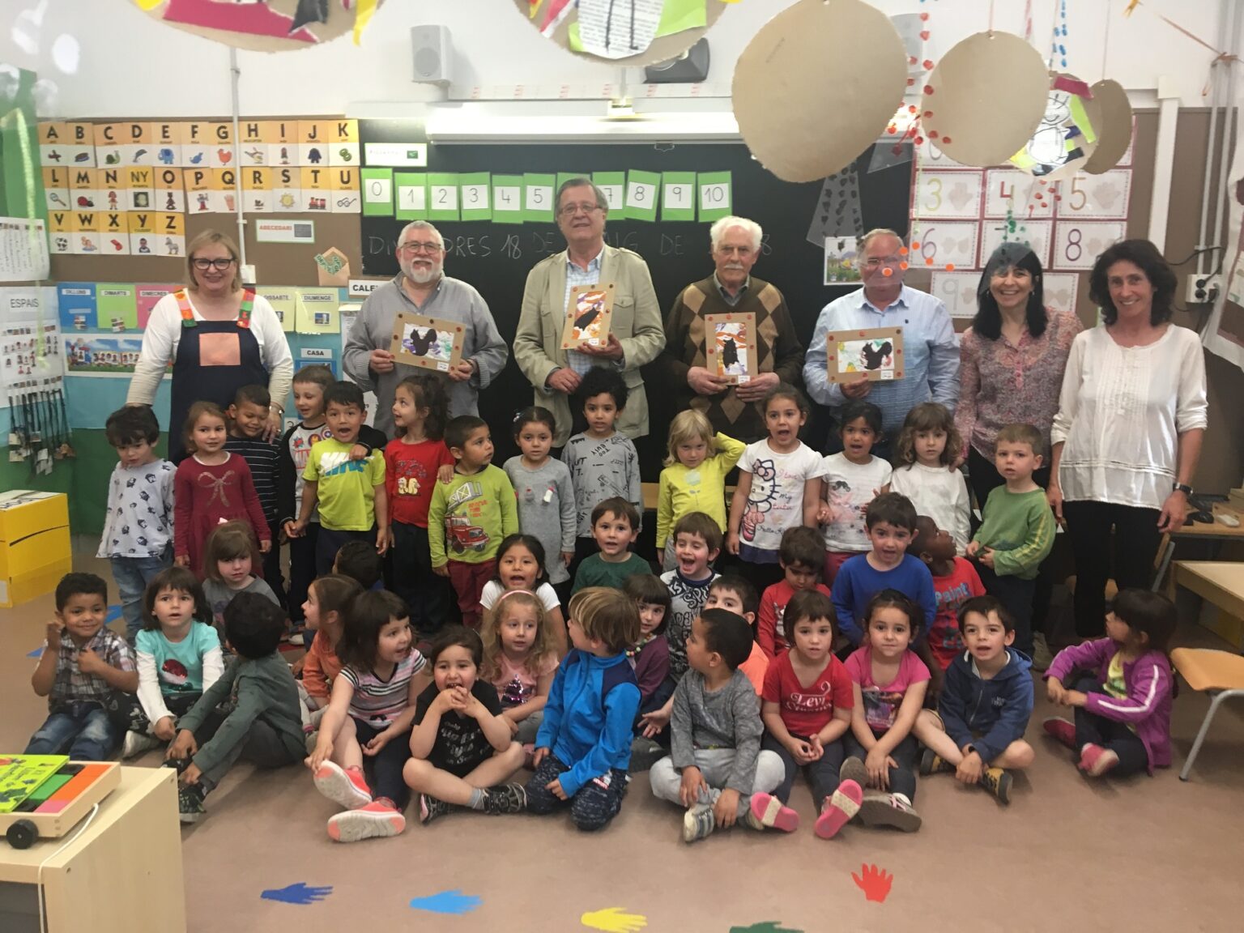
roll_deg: +0.0
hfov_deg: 61.7
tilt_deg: -10.9
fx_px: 1042
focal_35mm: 29
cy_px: 466
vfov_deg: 48.2
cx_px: 622
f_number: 2.2
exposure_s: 1/33
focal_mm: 4.15
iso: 80
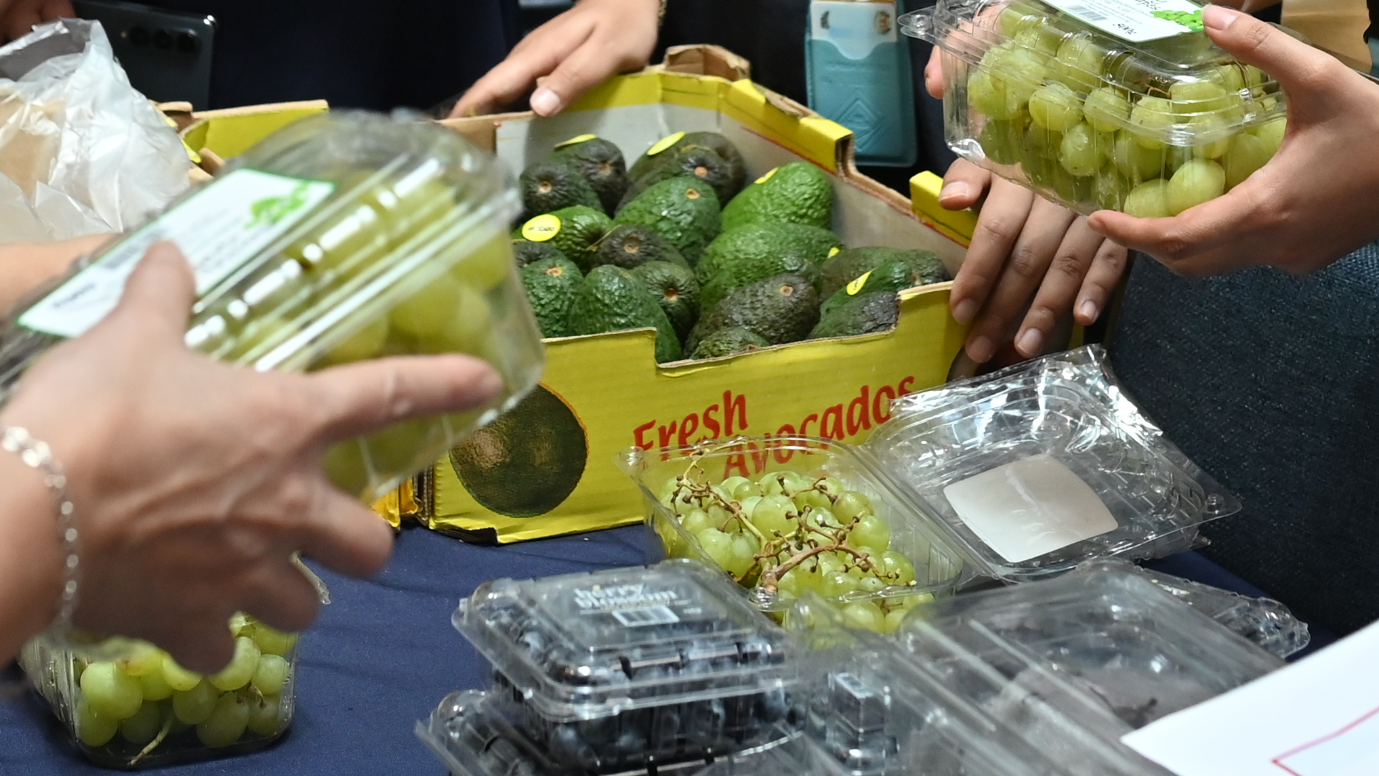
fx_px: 4096
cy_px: -474
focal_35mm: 112
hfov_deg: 19.1
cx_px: 640
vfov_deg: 10.4
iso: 1000
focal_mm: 36
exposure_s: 1/100
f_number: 4.5
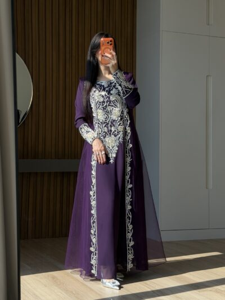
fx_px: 416
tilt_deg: -21.7
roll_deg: -0.1
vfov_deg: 39.6
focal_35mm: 48
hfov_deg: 30.3
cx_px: 112
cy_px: 150
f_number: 1.78
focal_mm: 6.76
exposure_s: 1/786
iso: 64
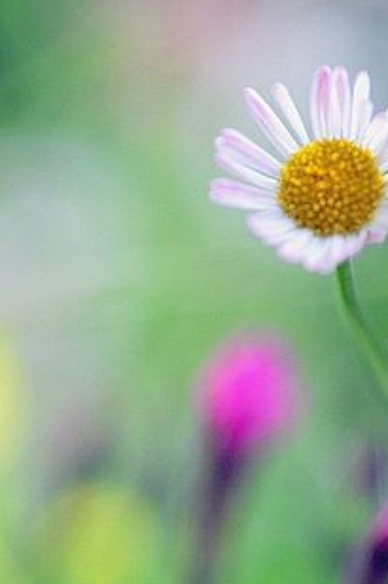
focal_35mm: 224
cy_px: 308
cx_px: 274
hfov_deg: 6.1
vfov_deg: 9.2
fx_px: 3633
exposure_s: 1/125
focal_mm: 90
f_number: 5
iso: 200
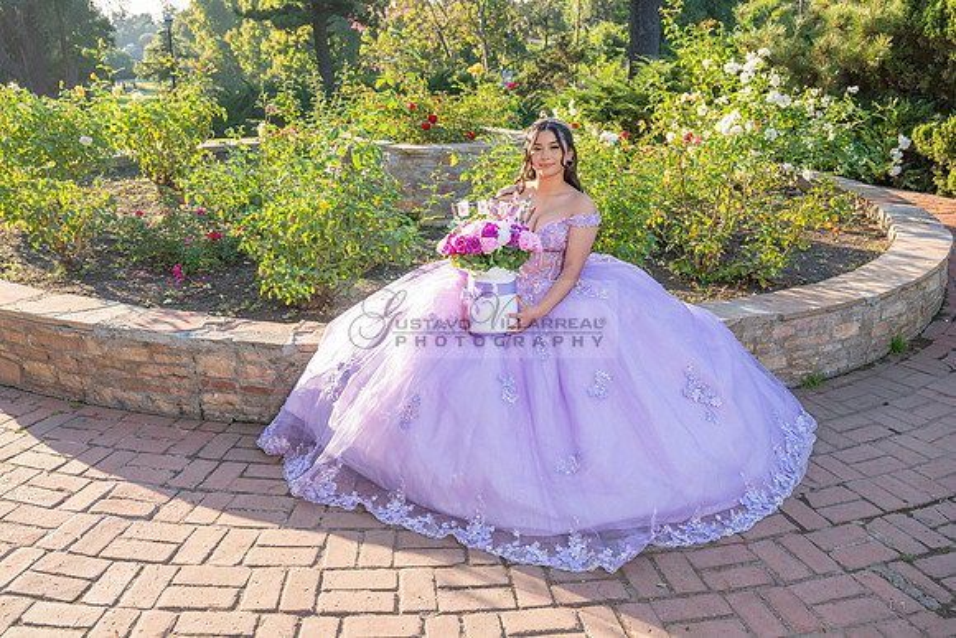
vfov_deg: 38.9
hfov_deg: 55.8
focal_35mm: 34
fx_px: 903
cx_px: 478
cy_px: 319
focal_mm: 34
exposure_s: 1/200
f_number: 5.6
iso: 200
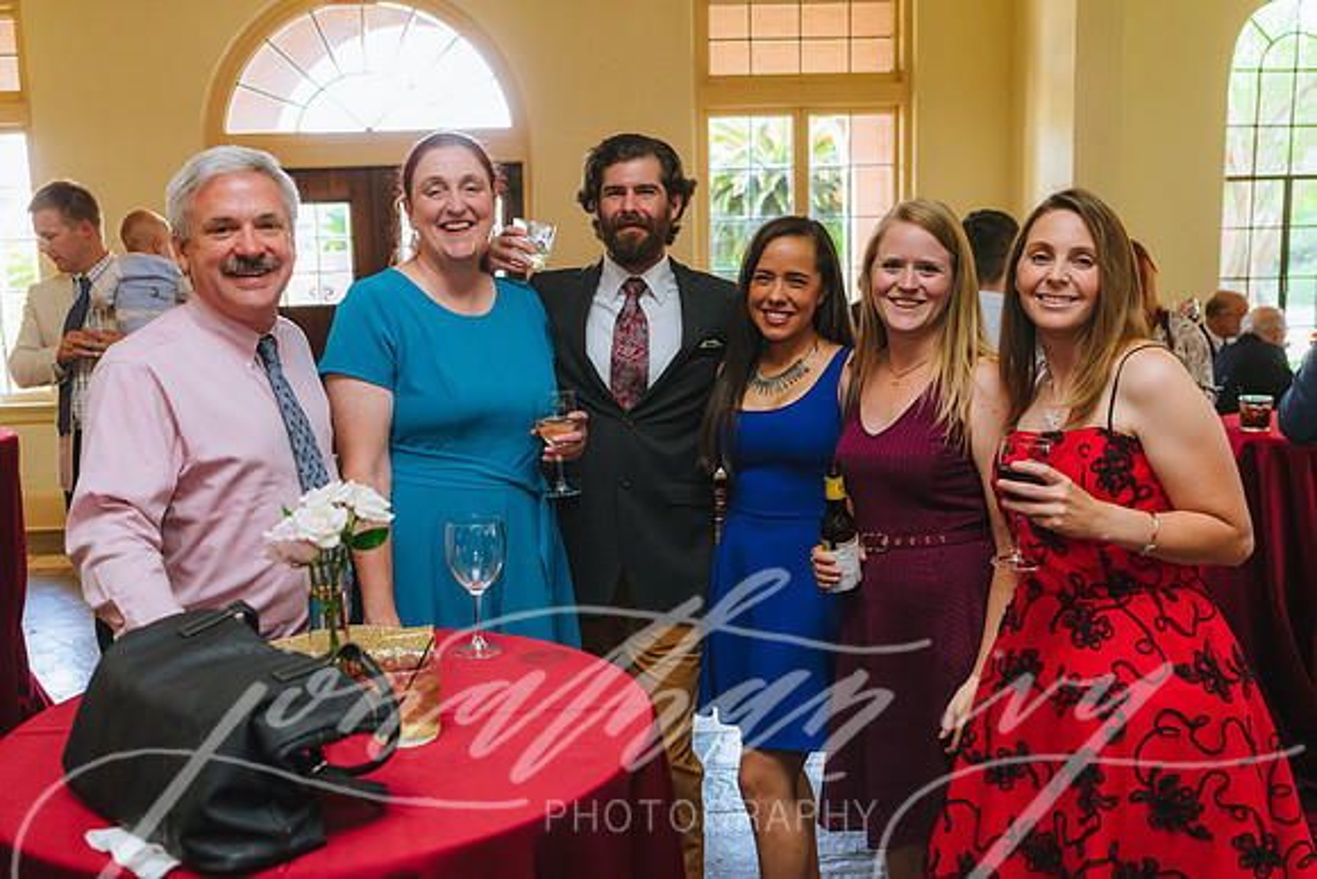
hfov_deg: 54.4
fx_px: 1281
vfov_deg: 37.9
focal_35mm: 35
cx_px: 658
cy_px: 440
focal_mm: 35
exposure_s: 1/160
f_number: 4
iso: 1600
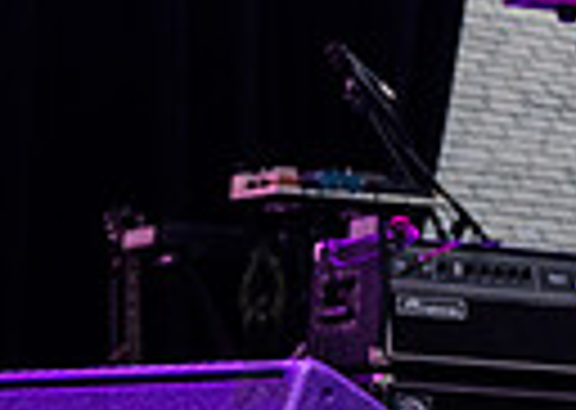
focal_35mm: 229
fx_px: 3740
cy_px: -363
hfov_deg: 8.4
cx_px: 1088
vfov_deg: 6.1
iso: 3200
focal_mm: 48
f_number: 4.5
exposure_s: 1/640
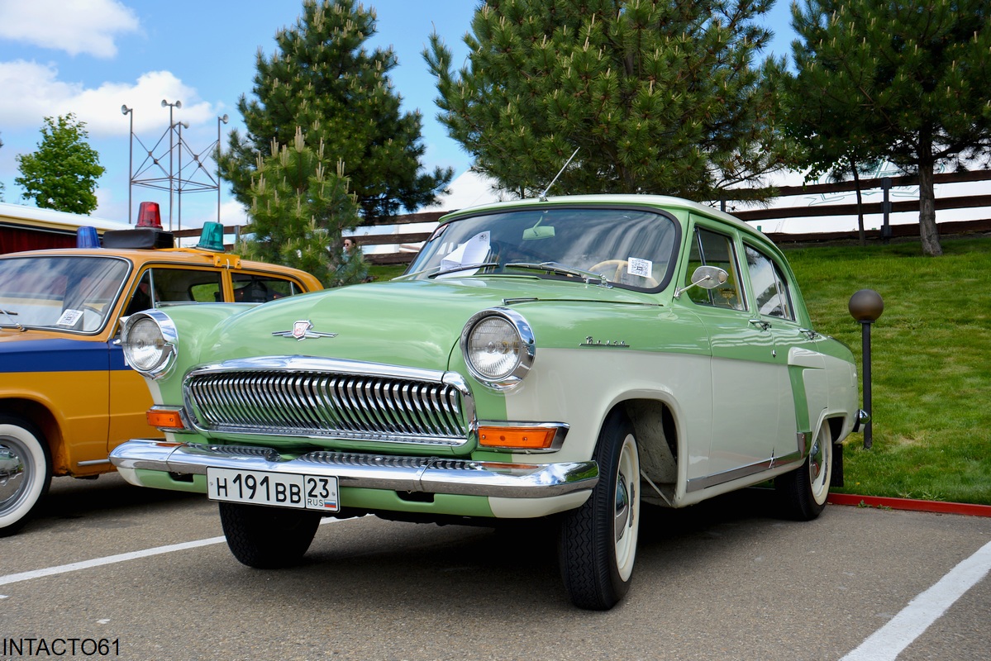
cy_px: 330
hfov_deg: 49.5
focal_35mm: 39
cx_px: 496
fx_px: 1074
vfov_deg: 34.2
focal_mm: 26
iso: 100
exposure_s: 1/250
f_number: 8
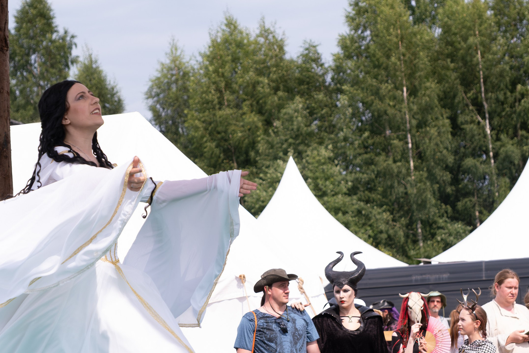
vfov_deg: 10.2
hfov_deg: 15.2
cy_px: 212
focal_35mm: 135
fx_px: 1984
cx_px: 232
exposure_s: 1/1000
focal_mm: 47
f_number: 3.6
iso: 160
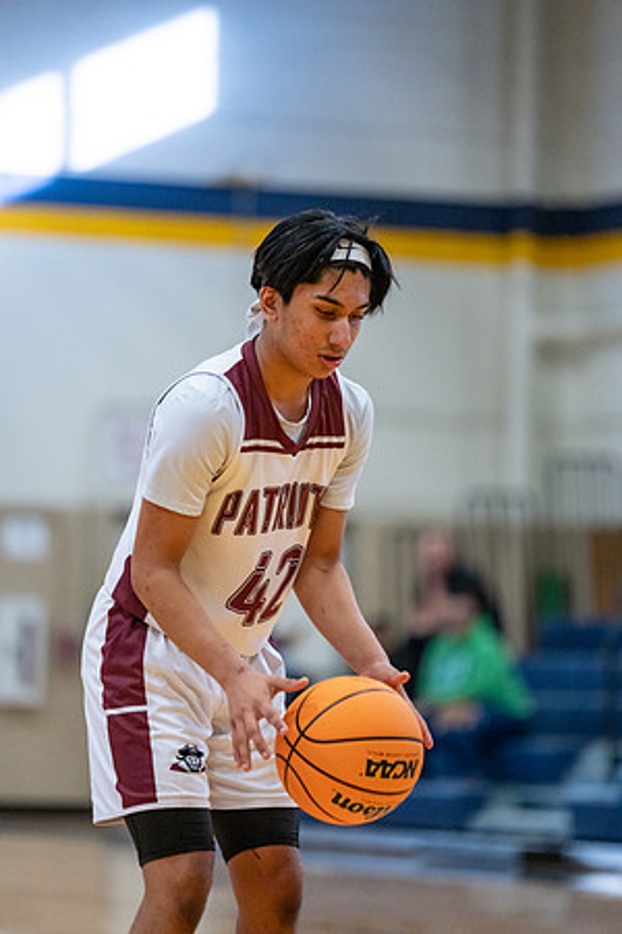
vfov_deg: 10.9
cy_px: 467
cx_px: 311
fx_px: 4872
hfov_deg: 7.3
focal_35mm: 188
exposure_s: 1/1000
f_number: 2.8
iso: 5000
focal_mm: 188
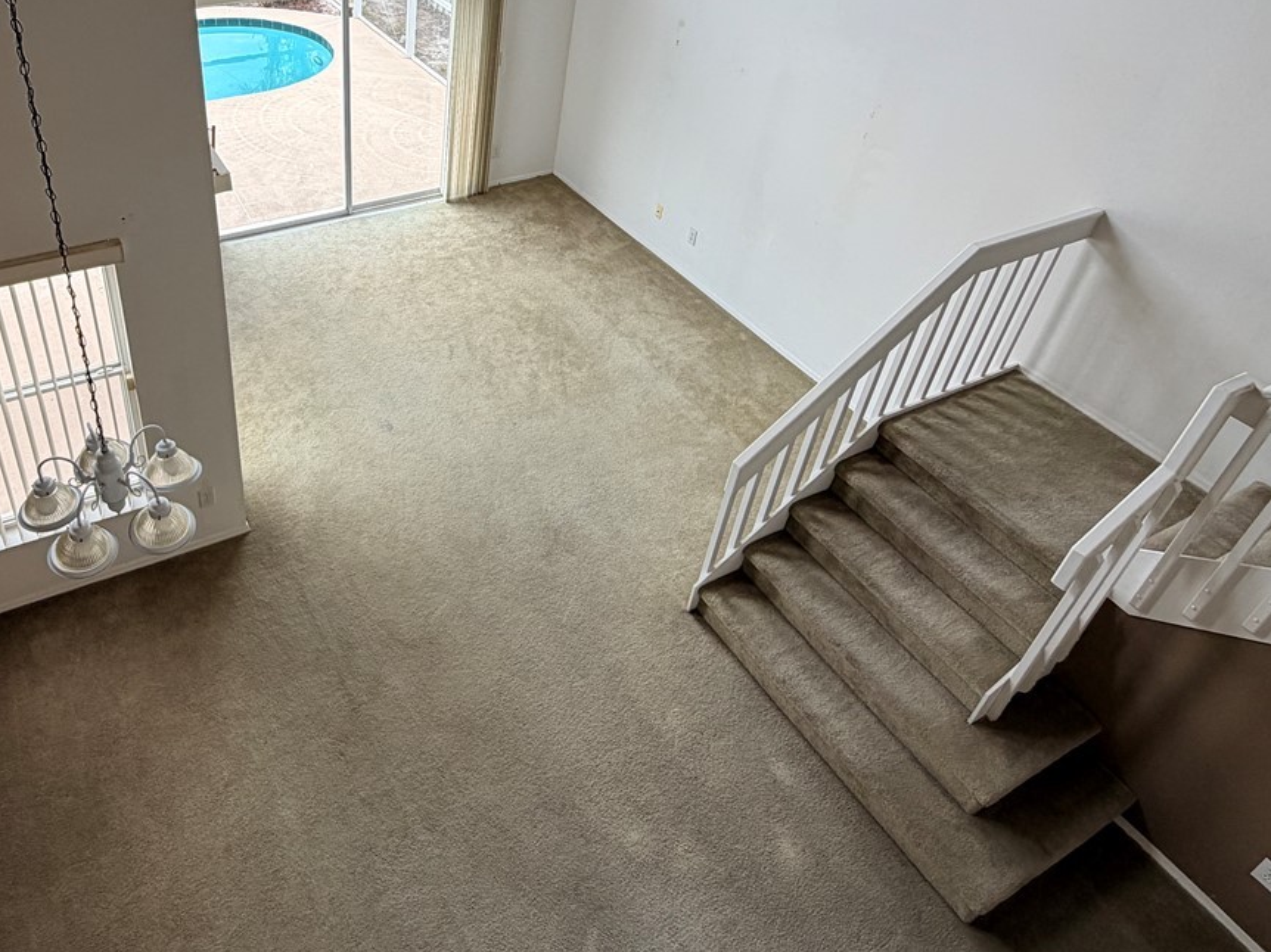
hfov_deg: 65.5
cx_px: 423
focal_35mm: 26
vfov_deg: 51.6
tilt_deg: -34.1
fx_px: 954
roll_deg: -2.2
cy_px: 286
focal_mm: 2.22
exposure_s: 1/133
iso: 40
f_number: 2.2
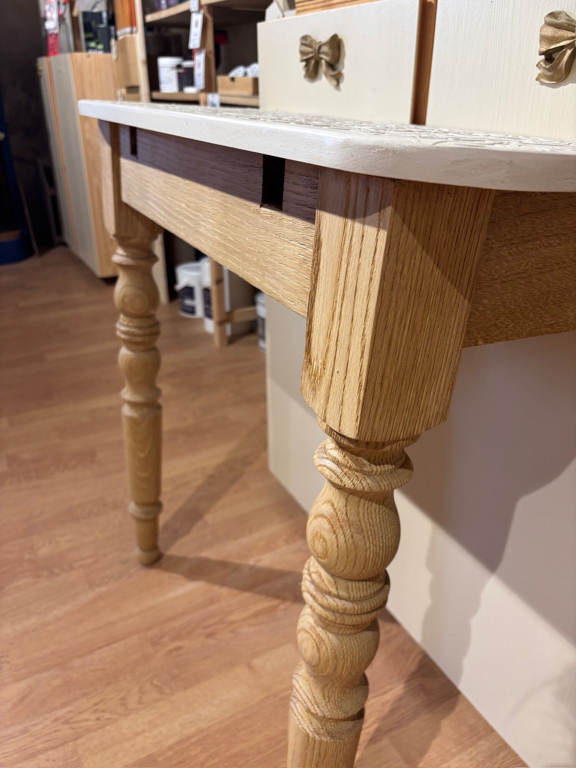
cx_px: 288
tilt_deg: -27.6
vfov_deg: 67.3
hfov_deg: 53.1
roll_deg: +0.3
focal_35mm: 26
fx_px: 577
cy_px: 384
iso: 100
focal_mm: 5.96
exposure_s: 1/50
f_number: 1.6
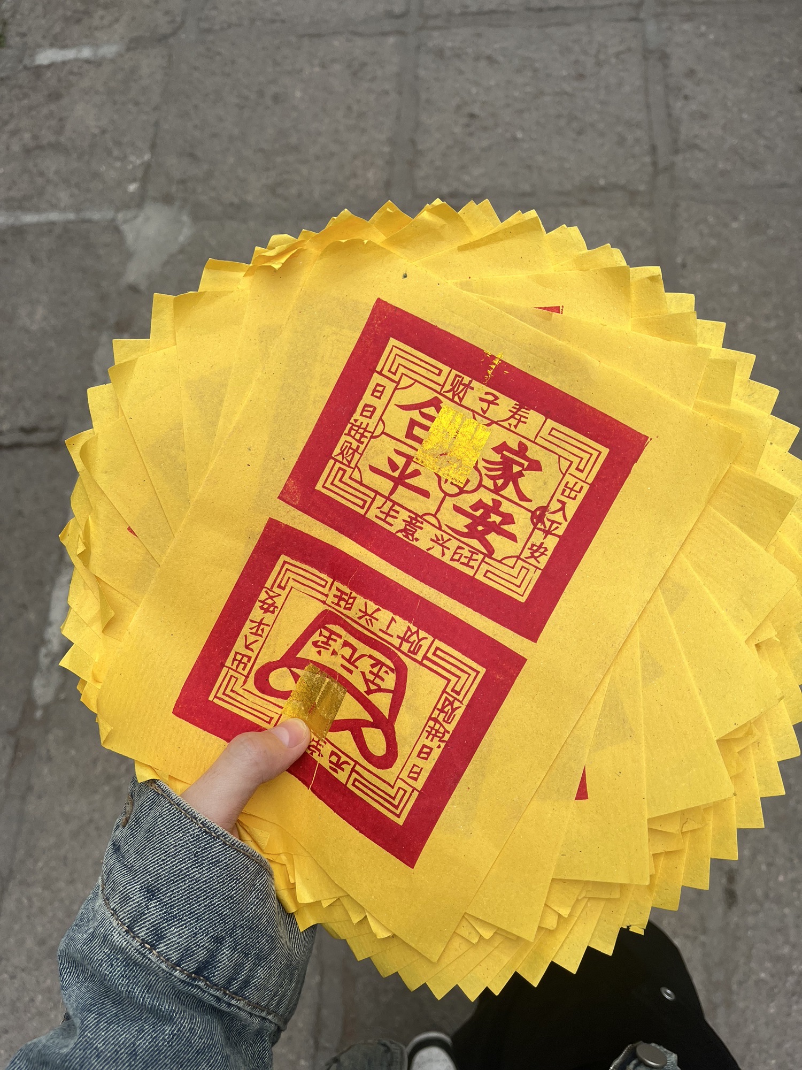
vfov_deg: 67.3
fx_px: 803
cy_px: 535
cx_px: 401
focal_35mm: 26
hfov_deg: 53.1
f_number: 1.6
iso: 50
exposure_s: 1/529
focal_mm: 5.1
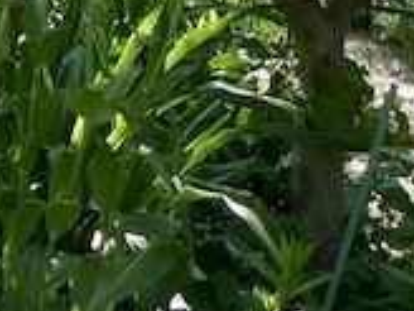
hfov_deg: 12.9
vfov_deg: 12.3
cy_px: -104
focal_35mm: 117
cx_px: -581
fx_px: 1399
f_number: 3.3
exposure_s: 1/160
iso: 80
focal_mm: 4.3
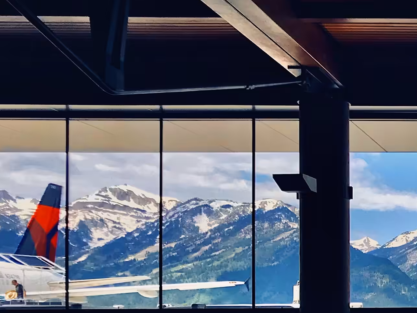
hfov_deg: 19.6
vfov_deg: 16.5
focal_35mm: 88
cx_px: 613
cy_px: 304
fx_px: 1060
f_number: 1.8
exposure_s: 1/541
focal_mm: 3.99
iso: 20
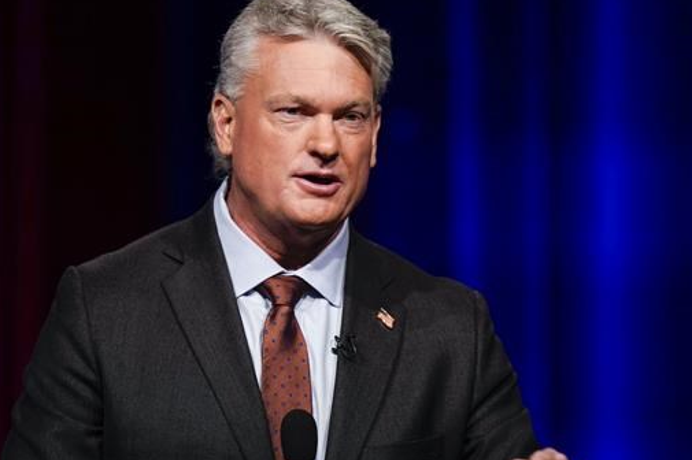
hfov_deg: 4.0
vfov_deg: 2.7
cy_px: 244
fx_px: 9893
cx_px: 288
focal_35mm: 515
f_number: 2.8
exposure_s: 1/250
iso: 1250
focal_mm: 400
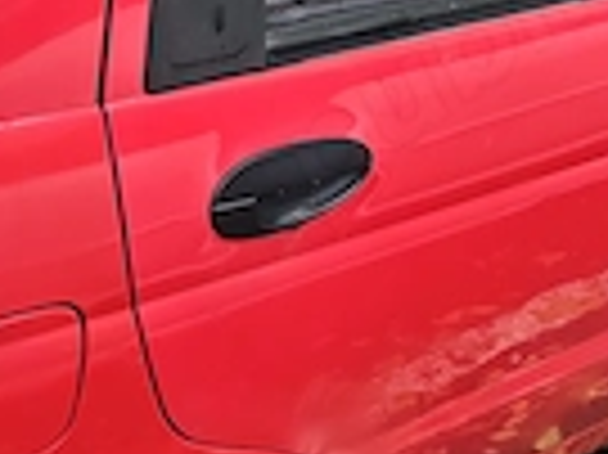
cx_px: 257
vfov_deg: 14.3
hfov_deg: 19.3
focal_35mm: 102
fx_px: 1790
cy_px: 27
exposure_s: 1/190
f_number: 1.62
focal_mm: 6.55
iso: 50
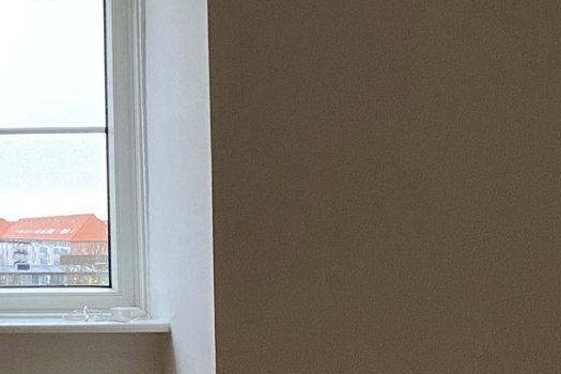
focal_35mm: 103
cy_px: 119
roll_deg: +0.7
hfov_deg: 18.3
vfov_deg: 13.3
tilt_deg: +3.4
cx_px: -187
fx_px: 1605
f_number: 1.8
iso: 250
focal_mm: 4.25
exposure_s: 1/50
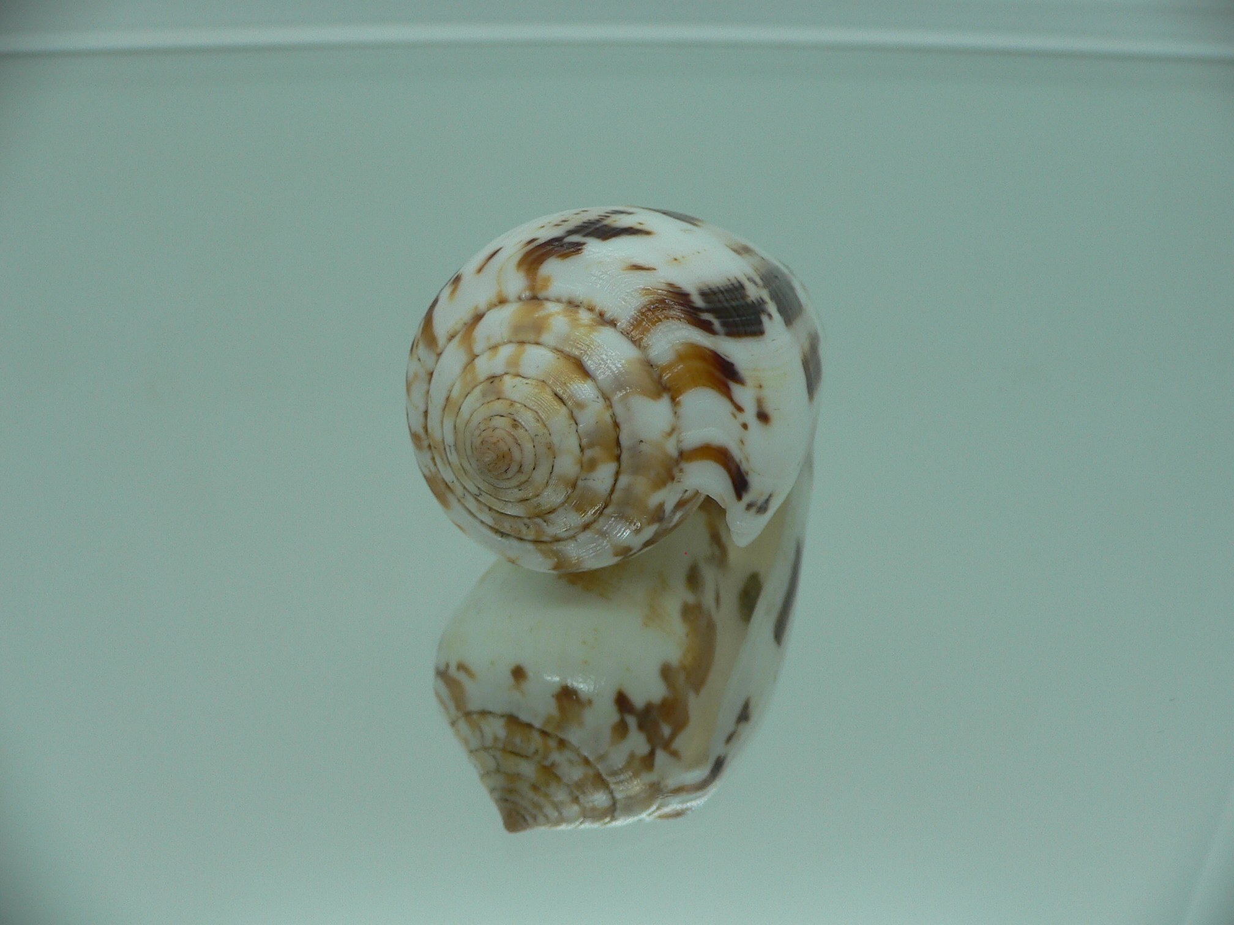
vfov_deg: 40.7
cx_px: 617
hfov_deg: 52.6
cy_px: 462
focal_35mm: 35
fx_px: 1248
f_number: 2.8
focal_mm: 4.6
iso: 80
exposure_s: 1/80
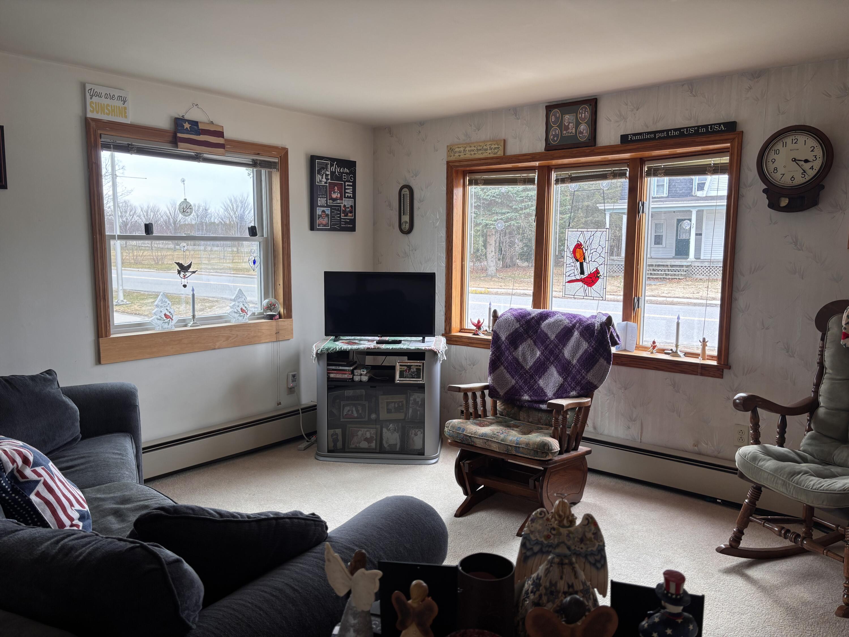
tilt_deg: -6.6
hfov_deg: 67.3
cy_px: 318
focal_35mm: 26
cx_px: 424
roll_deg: -1.1
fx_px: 638
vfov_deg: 53.1
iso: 64
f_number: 1.6
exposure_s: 1/120
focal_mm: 5.96
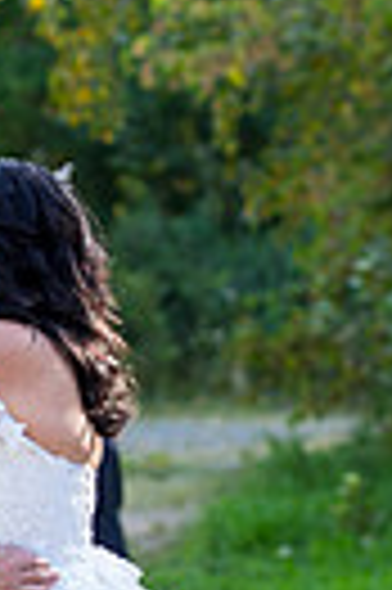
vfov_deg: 7.0
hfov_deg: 4.7
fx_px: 4798
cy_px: 437
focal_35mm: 293
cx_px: -77
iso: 250
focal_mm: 85
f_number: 3.2
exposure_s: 1/400
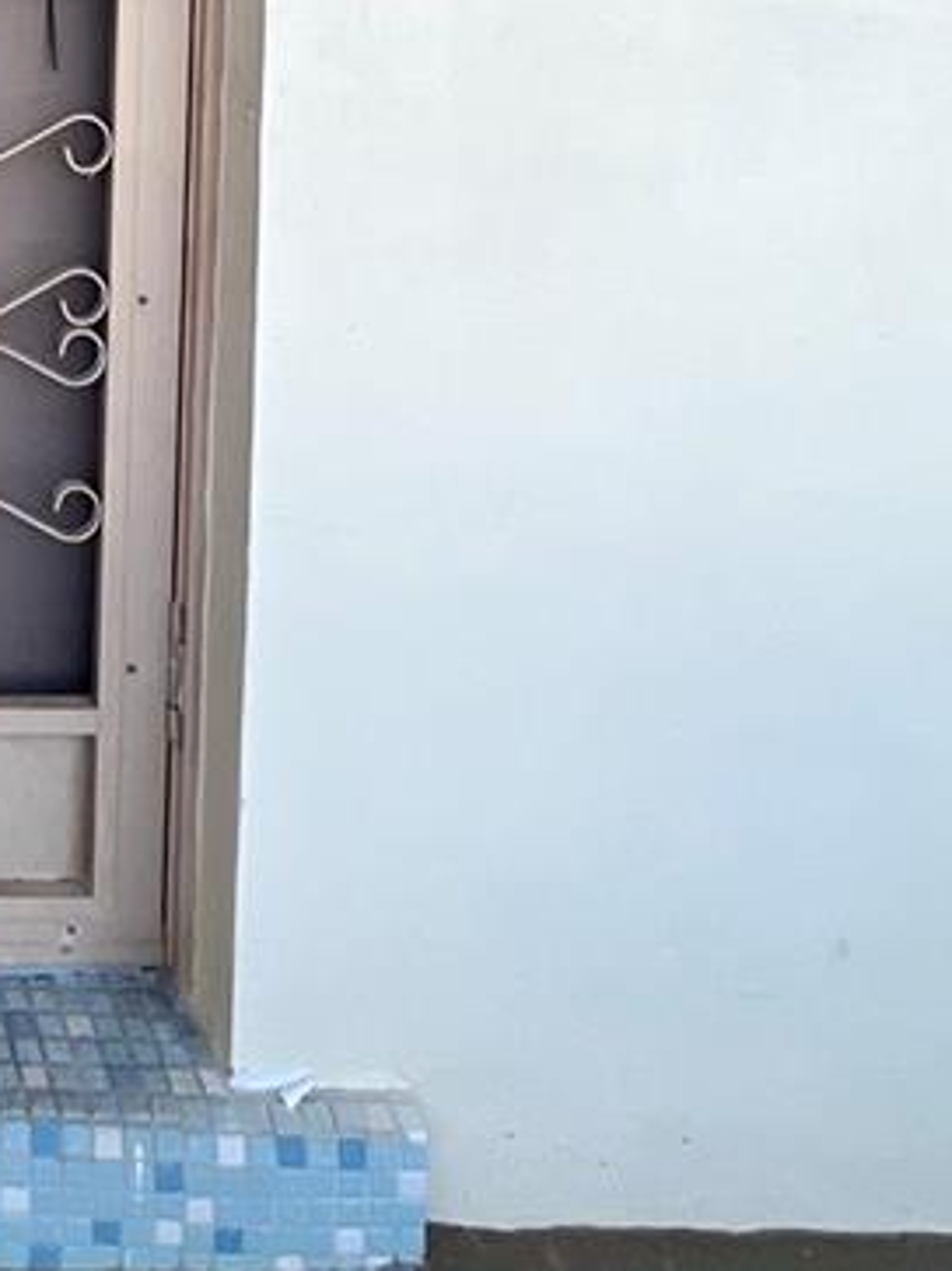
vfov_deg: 33.7
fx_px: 1578
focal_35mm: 43
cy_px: -322
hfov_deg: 26.7
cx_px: -374
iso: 32
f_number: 1.8
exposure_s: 1/241
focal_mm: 1.57
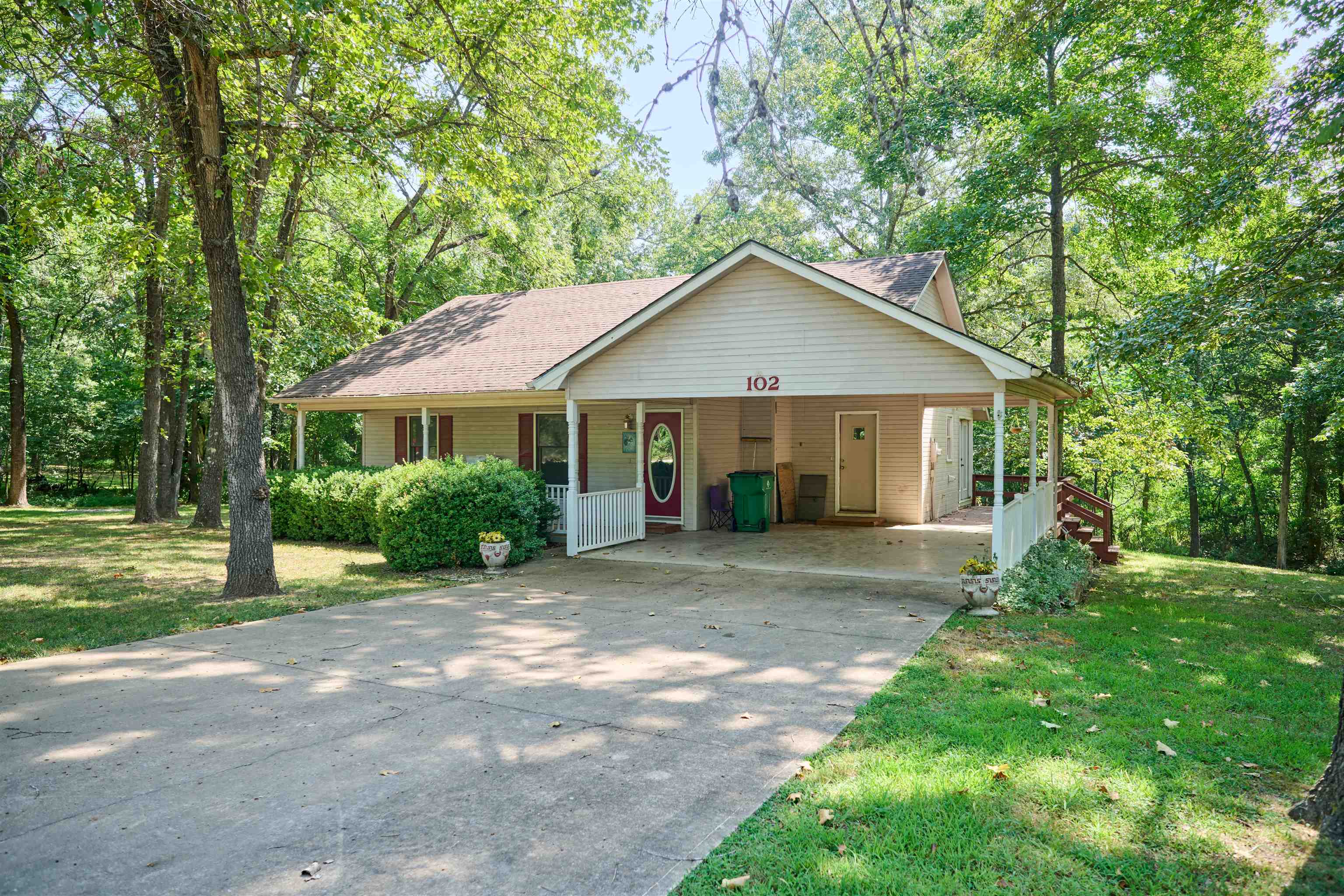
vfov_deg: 53.1
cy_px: 448
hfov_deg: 73.7
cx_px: 672
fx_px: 896
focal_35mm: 24
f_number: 3.2
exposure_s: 1/60
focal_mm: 24
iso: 100
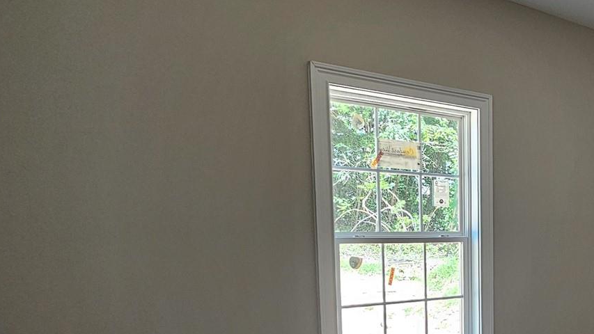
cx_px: 549
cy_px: 289
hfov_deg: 50.5
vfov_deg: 33.2
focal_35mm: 34
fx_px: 536
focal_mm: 2.2
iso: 100
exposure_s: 1/60
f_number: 2.2
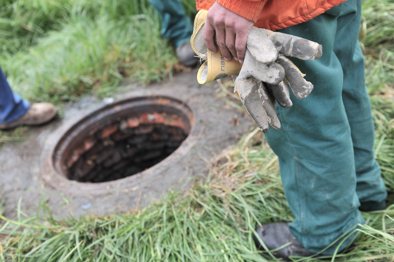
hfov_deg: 43.6
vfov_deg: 29.8
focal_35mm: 45
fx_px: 492
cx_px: 197
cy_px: 131
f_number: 3.5
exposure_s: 1/500
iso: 320
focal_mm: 45
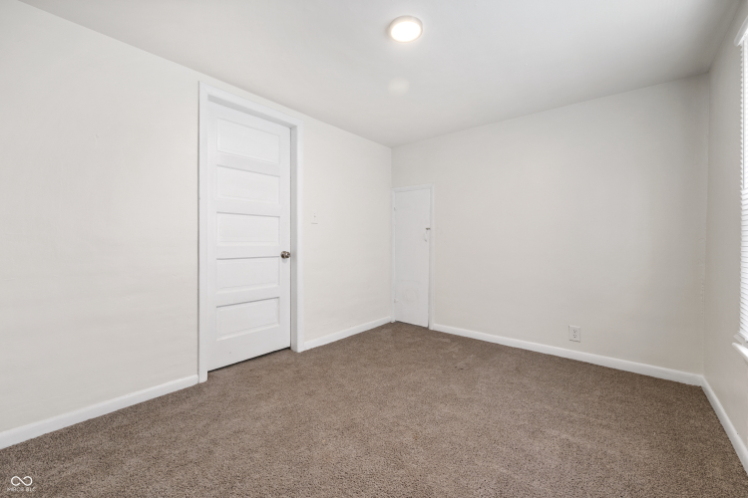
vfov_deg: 77.3
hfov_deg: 100.4
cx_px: 374
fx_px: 312
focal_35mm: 15
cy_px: 249
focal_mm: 15
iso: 2800
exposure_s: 1/15
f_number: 9
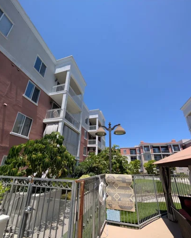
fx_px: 92
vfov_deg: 104.6
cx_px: 95
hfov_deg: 92.2
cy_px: 130
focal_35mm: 13
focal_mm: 2.02
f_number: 1.7
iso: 57
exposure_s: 1/2786
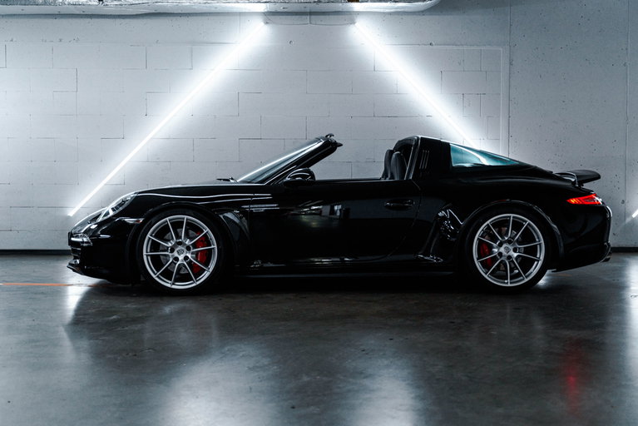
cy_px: 213
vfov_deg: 31.2
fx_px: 762
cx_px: 319
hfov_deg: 45.4
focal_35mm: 43
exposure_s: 1/100
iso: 800
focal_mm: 43
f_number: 2.8
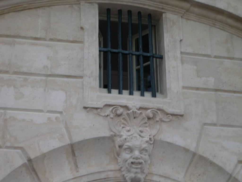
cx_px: 121
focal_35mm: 87
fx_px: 608
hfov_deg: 22.5
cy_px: 91
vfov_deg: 17.0
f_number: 4.4
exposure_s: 1/30
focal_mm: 18.4
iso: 123
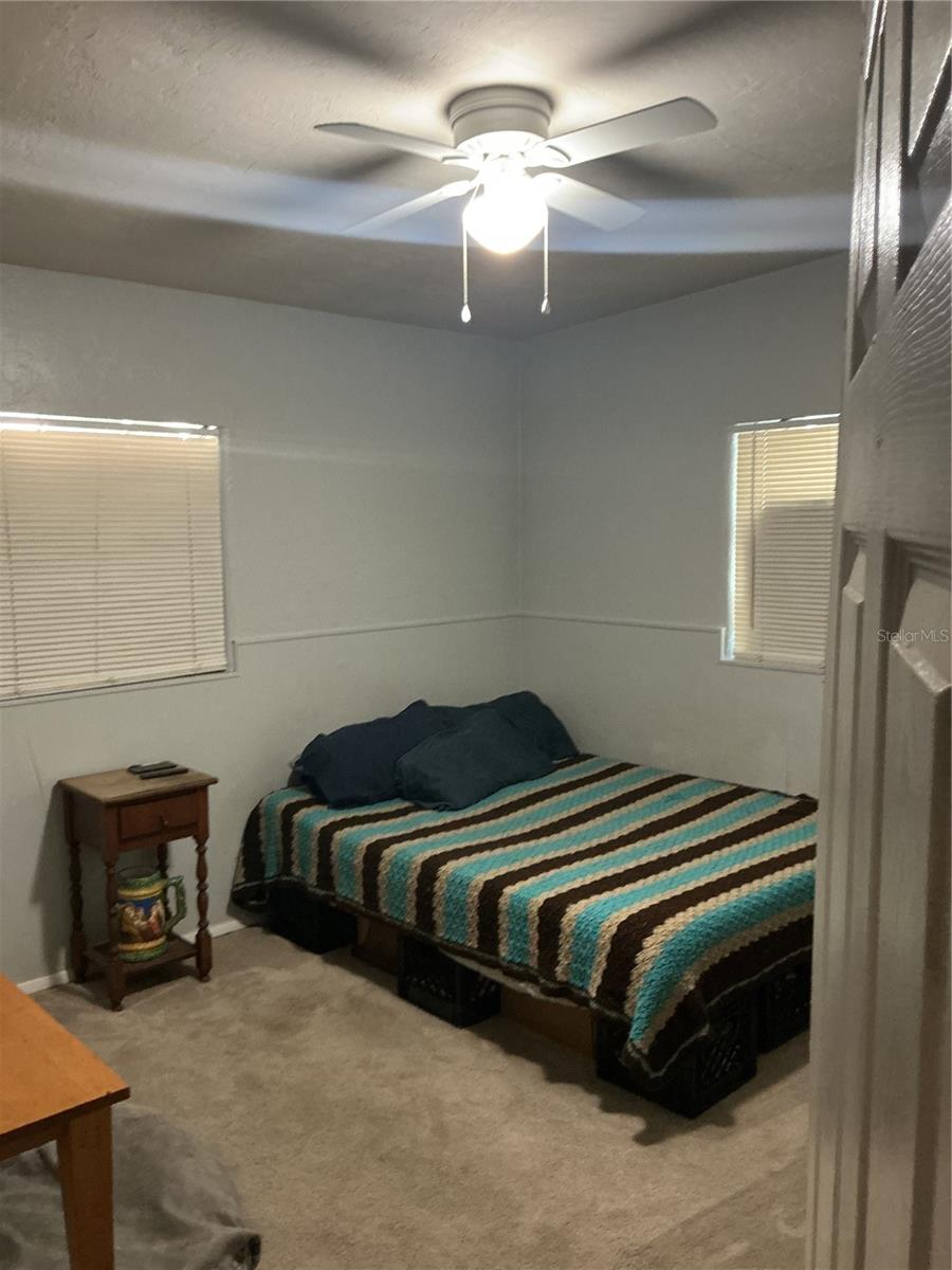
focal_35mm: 29
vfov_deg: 61.7
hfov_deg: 48.2
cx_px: 476
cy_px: 635
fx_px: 1063
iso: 250
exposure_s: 1/40
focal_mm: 3
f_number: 1.8
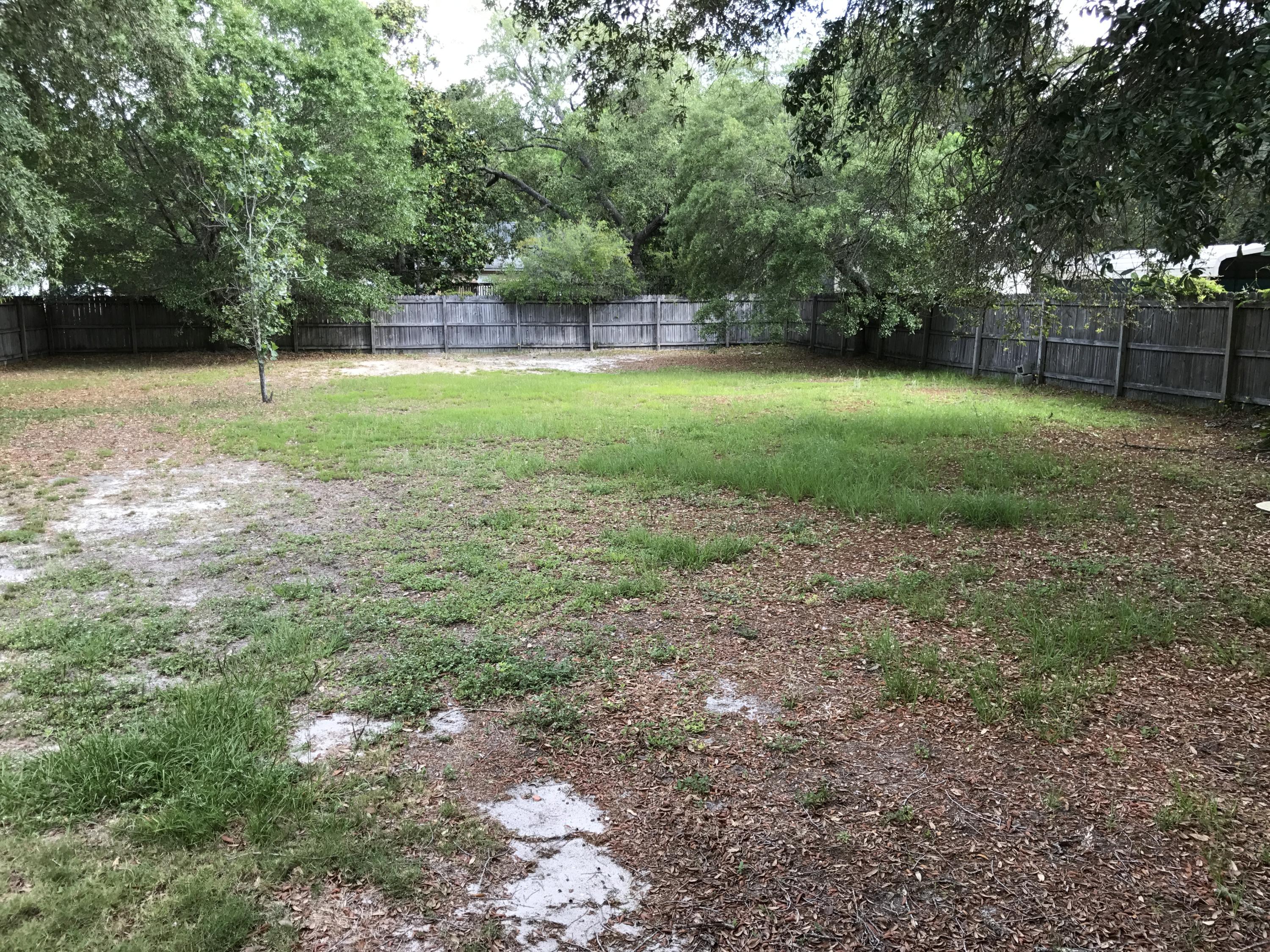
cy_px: 476
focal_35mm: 28
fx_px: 1027
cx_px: 635
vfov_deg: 49.7
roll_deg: +0.1
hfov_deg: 63.4
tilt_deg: -9.0
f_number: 1.8
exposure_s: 1/143
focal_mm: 3.99
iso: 20
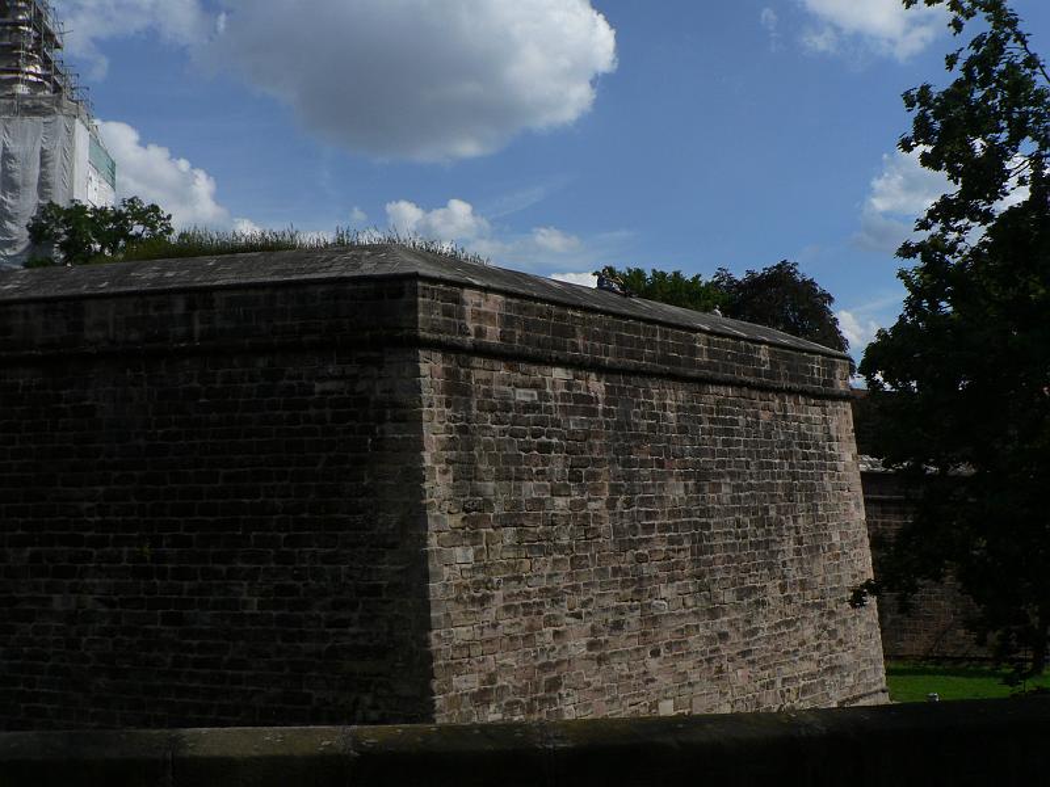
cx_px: 525
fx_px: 1092
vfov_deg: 39.7
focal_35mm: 36
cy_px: 394
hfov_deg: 51.4
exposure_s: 1/1300
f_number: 5
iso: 80
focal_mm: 6
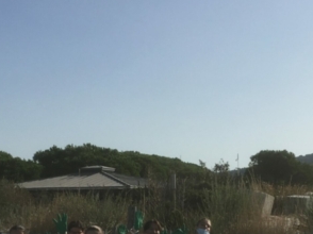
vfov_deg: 18.1
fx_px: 714
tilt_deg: -1.9
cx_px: 218
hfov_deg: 24.6
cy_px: 244
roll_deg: +0.6
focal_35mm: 79
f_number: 2.2
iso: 25
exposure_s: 1/3344
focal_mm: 4.15
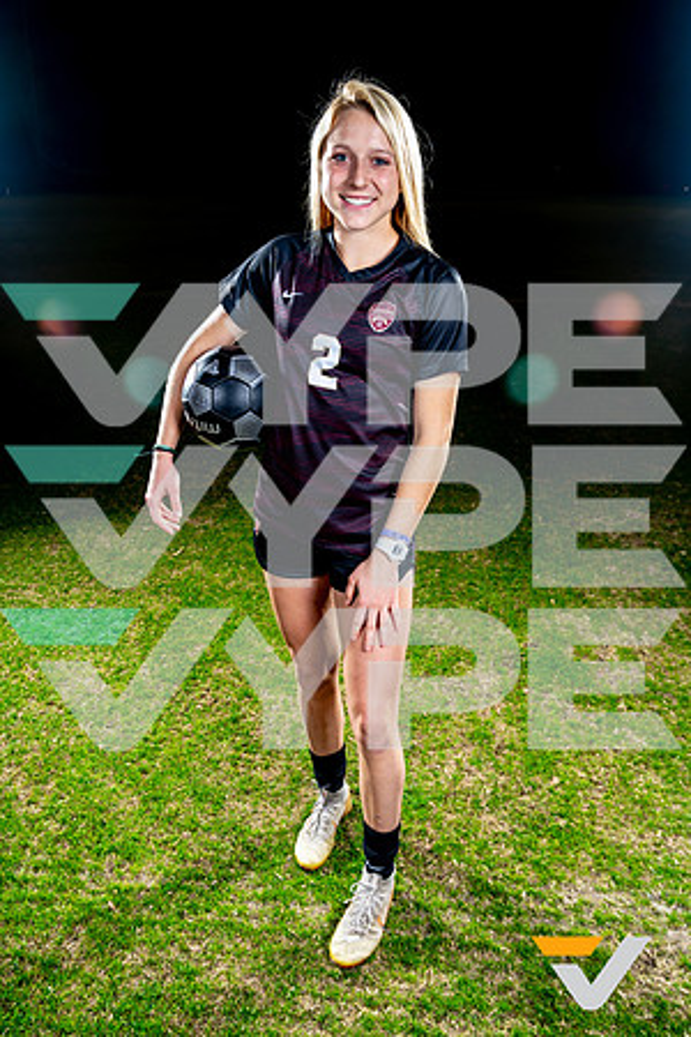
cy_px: 518
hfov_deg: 45.0
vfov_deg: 63.7
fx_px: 835
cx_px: 346
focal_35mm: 29
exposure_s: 1/125
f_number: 5.6
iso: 100
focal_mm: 29
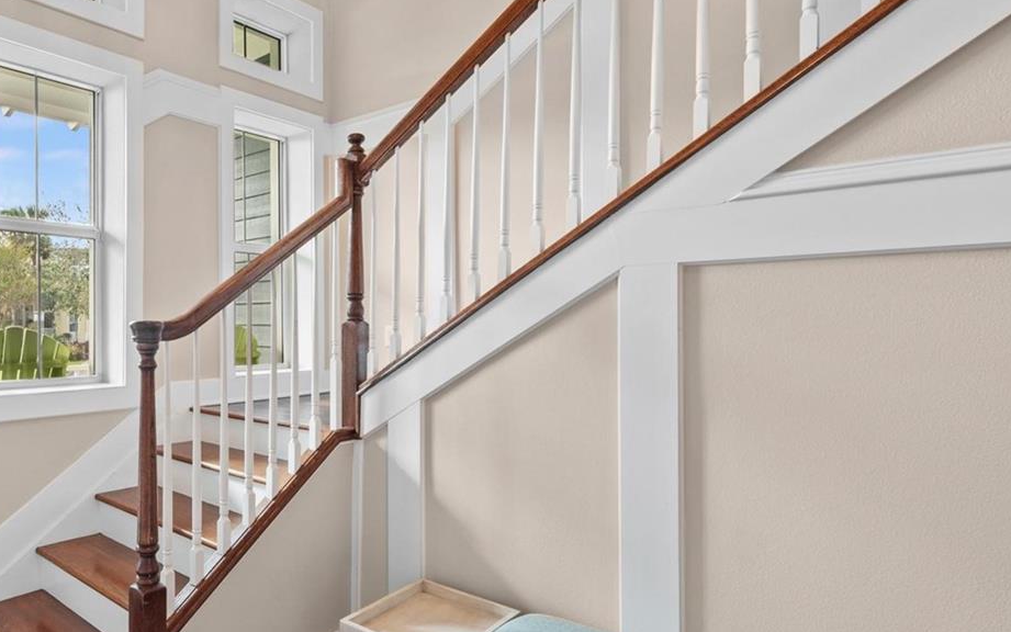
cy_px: 314
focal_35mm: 23
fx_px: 634
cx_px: 266
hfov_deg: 72.4
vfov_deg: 53.0
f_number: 8
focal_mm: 13
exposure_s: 1/5
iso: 200
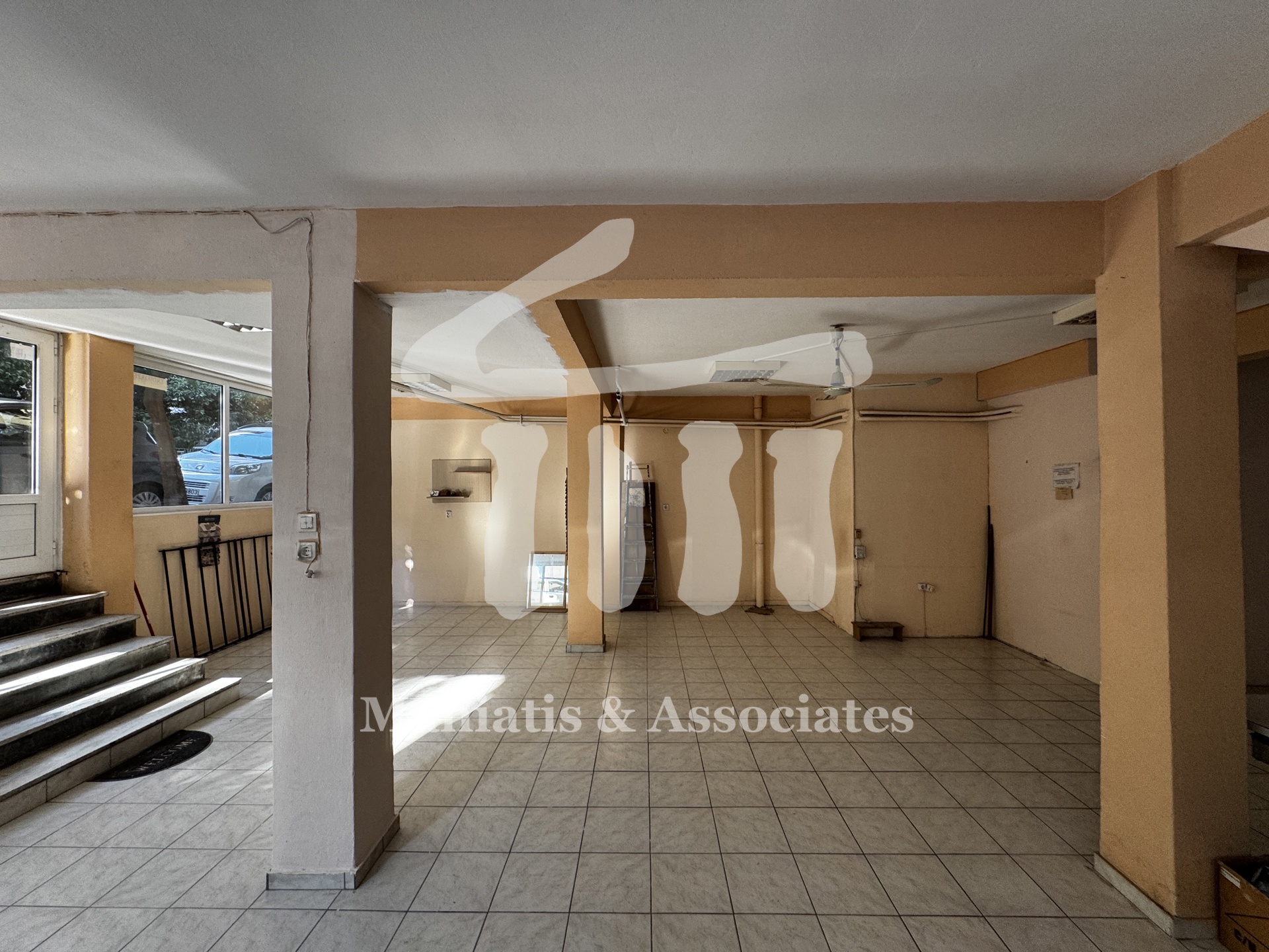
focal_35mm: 14
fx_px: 513
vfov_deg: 85.7
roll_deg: -1.0
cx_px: 634
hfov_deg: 102.1
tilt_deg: -0.9
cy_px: 476
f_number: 2.2
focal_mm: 2.22
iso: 100
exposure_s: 1/99
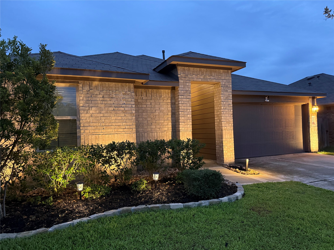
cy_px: 125
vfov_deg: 56.8
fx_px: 232
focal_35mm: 24
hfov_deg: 71.6
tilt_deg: +1.6
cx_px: 167
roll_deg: +1.6
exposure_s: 1/40
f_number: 1.78
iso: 1000
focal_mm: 6.76
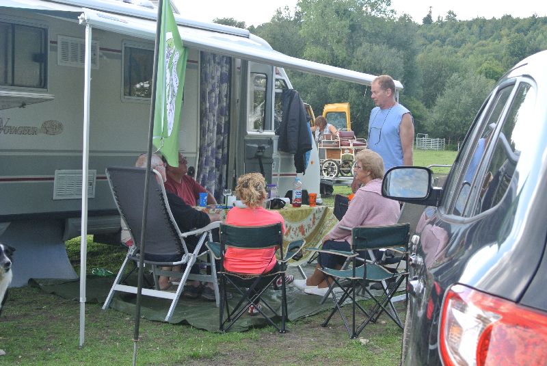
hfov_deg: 31.9
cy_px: 183
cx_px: 274
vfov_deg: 21.6
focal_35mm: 63
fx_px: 958
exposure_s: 1/80
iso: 160
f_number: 5.6
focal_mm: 23.6
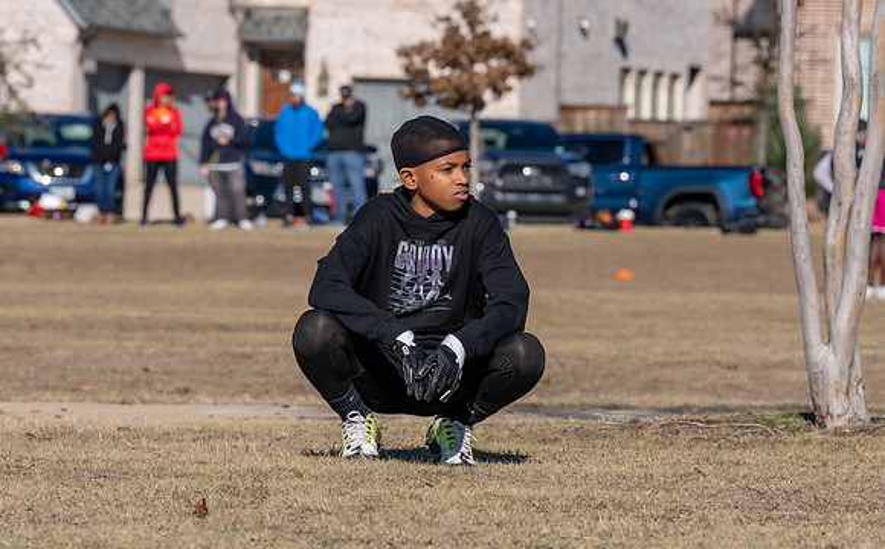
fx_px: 6967
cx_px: 423
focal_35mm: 289
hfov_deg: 7.3
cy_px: 271
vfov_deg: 4.5
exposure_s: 1/250
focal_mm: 200
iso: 100
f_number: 9
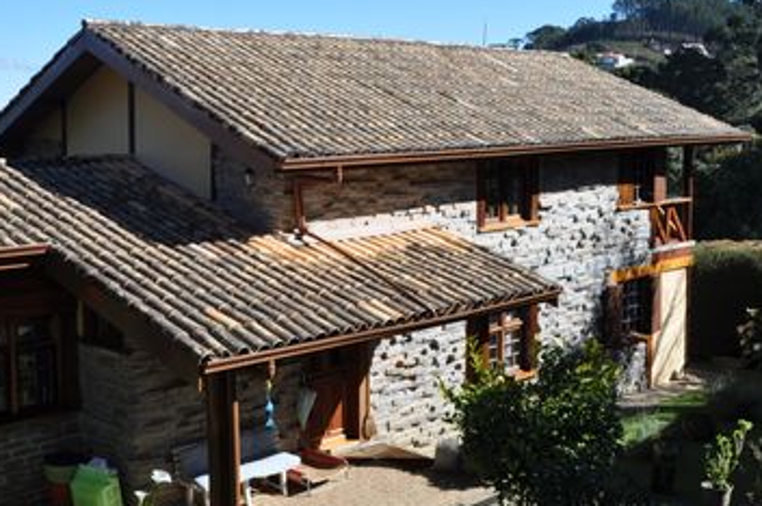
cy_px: 213
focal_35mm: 46
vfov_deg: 29.1
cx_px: 292
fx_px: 973
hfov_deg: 42.5
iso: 200
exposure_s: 1/250
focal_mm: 18
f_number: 8
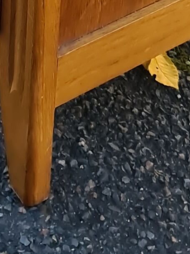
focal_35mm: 164
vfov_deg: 10.3
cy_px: -367
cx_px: 29
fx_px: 1201
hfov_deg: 9.0
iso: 50
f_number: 1.8
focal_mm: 7
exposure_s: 1/100
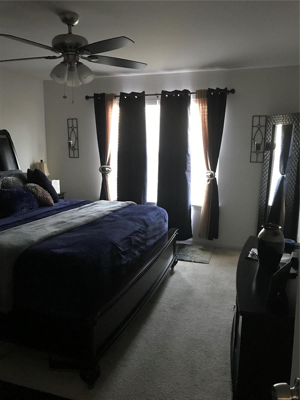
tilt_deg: -9.9
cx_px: 150
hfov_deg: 49.7
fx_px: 324
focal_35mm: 28
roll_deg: +0.3
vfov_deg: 63.4
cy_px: 200
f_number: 1.8
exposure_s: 1/4
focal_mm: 3.99
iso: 80
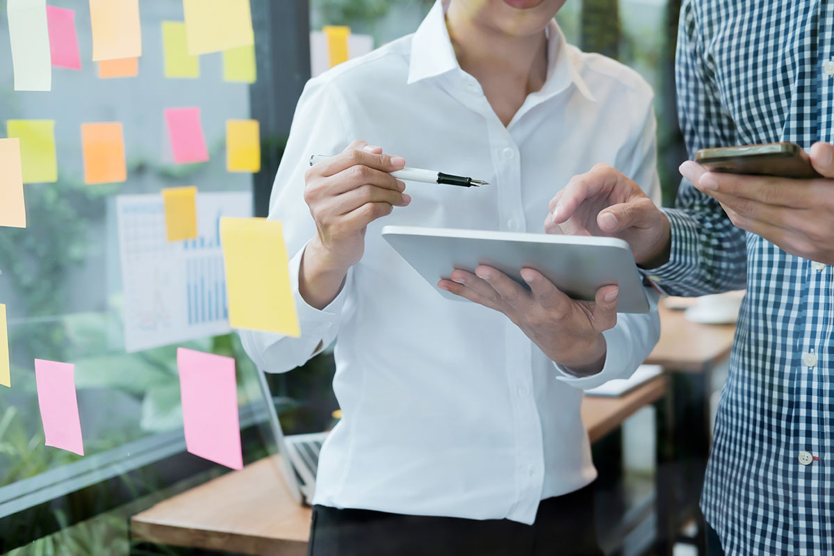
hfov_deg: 37.5
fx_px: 1228
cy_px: 278
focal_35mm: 53
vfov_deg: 25.5
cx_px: 417
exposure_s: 1/180
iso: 500
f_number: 2.8
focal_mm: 35
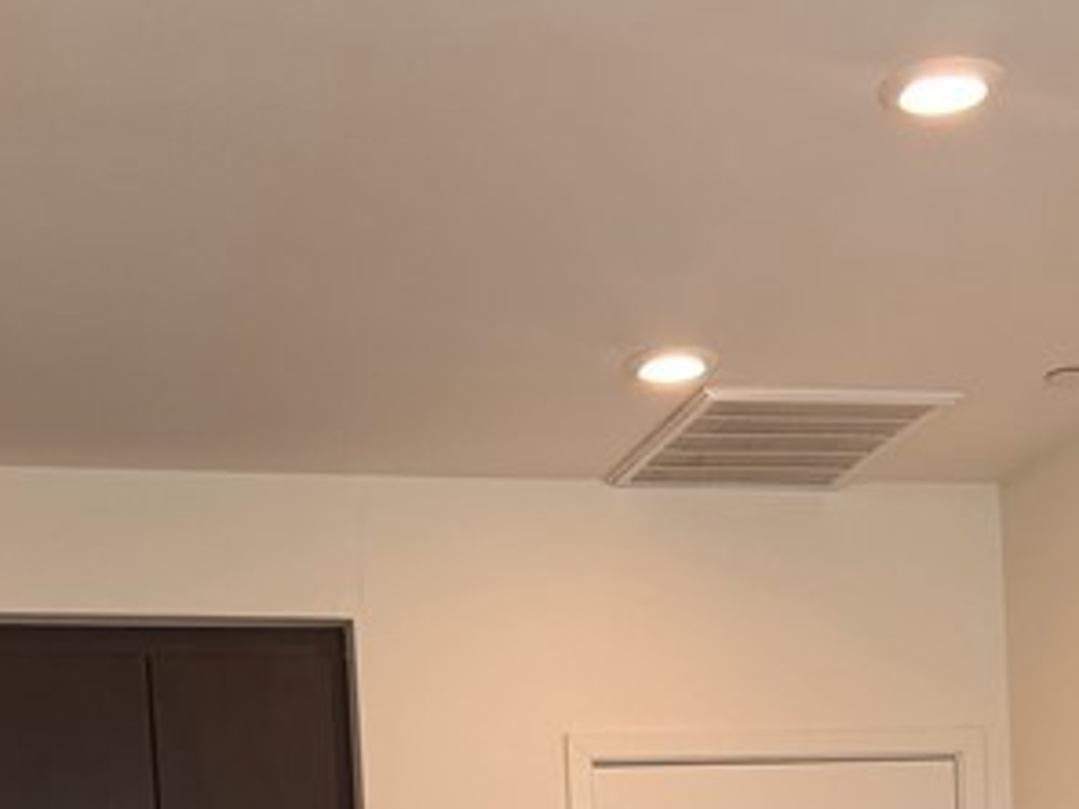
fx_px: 2587
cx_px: 488
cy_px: 1334
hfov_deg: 23.5
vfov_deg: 15.8
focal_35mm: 83
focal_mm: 6.76
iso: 100
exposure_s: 1/120
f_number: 1.78
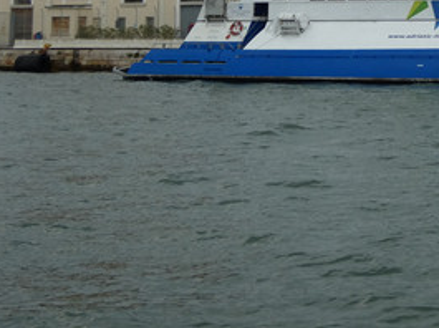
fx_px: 1317
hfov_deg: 18.2
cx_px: 482
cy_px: -68
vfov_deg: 13.8
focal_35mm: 104
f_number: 3.7
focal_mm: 7.8
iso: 80
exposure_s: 1/1300
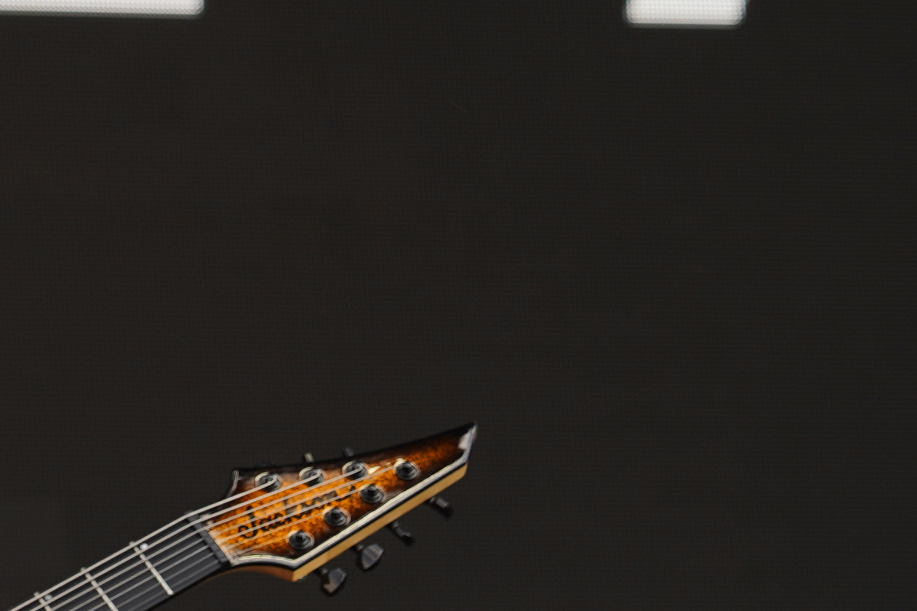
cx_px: -448
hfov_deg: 5.1
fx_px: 10314
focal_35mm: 405
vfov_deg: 3.4
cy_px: 309
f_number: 5.6
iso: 100
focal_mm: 105
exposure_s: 1/250
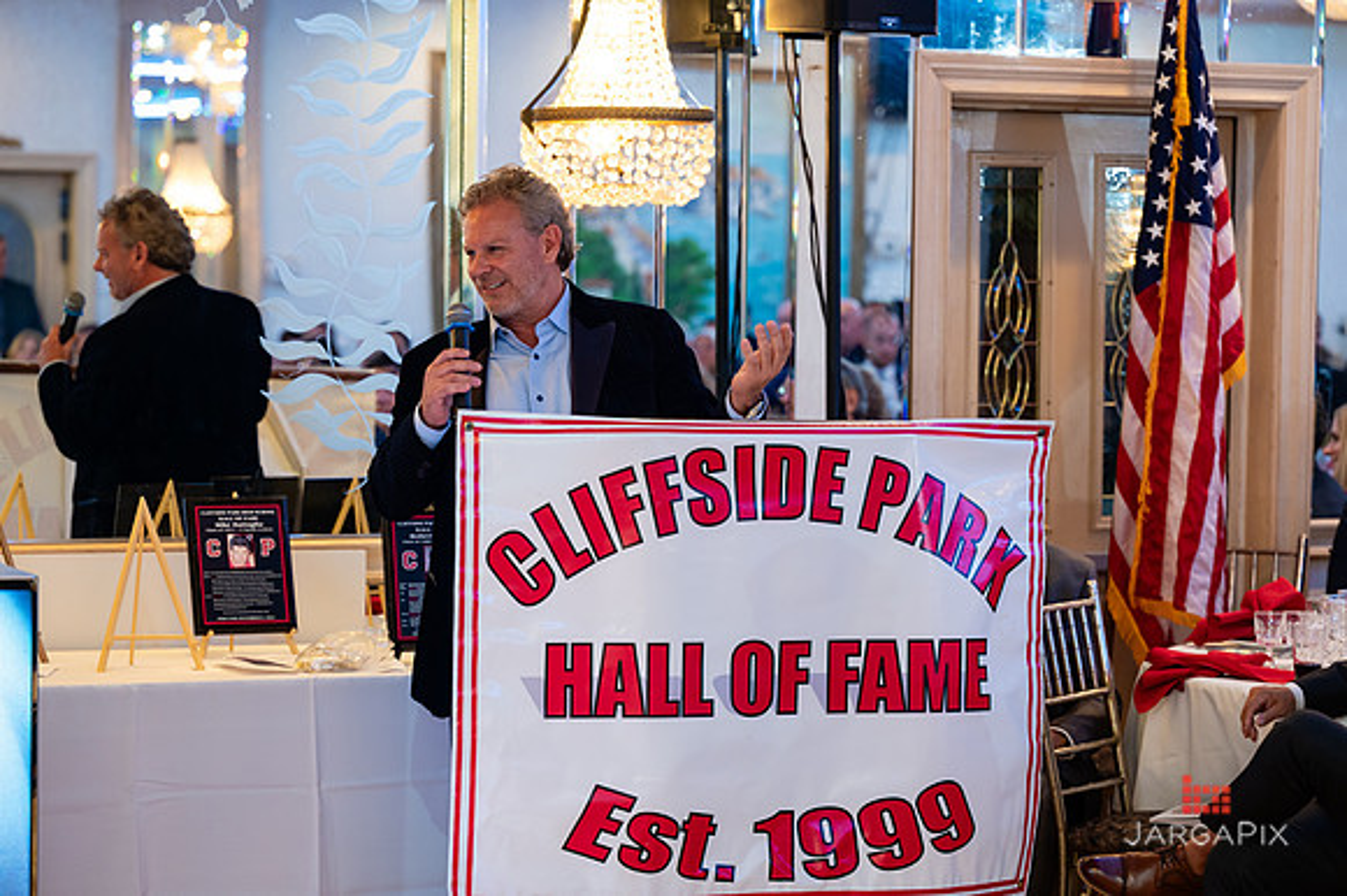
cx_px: 674
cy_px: 448
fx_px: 3688
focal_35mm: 99
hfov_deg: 20.7
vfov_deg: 13.9
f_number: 3.2
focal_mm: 95
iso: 1250
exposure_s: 1/125
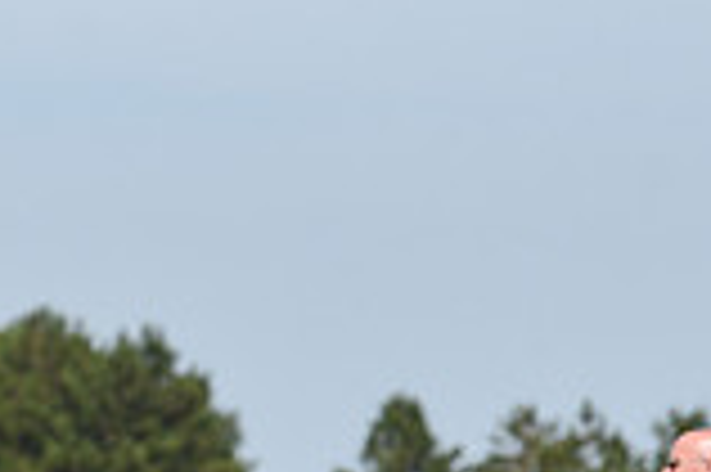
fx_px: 13771
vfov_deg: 2.0
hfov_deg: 2.9
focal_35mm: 698
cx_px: -441
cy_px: 735
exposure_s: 1/3200
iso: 500
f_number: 5.6
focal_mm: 190
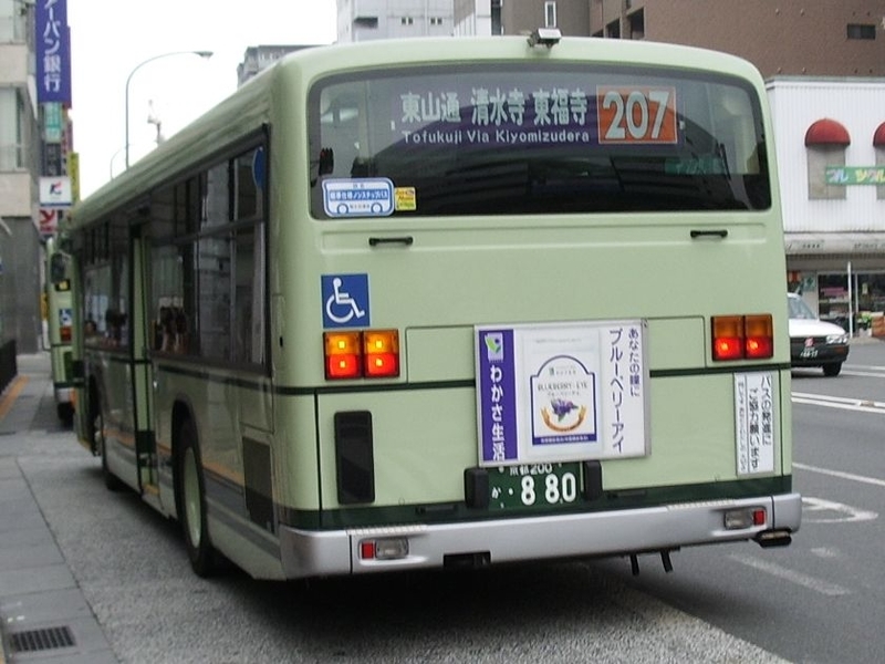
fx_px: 895
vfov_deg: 40.7
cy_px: 332
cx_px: 442
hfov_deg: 52.6
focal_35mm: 35
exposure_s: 1/125
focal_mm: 5.8
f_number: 4.3
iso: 50
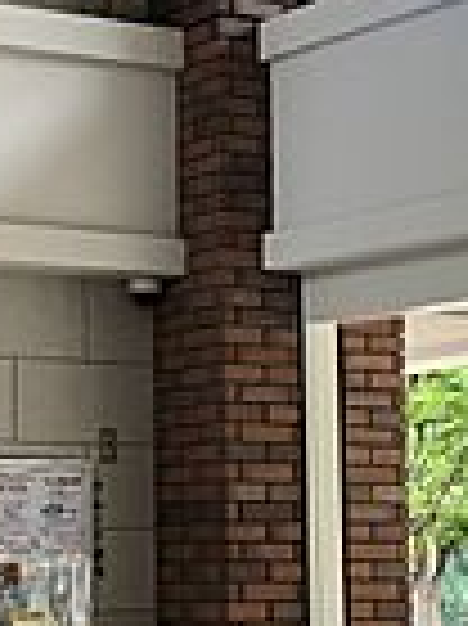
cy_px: 315
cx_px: 86
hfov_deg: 12.2
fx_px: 2185
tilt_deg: +7.3
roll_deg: +0.5
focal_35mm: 121
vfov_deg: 16.3
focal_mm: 4
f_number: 1.8
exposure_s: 1/120
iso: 32
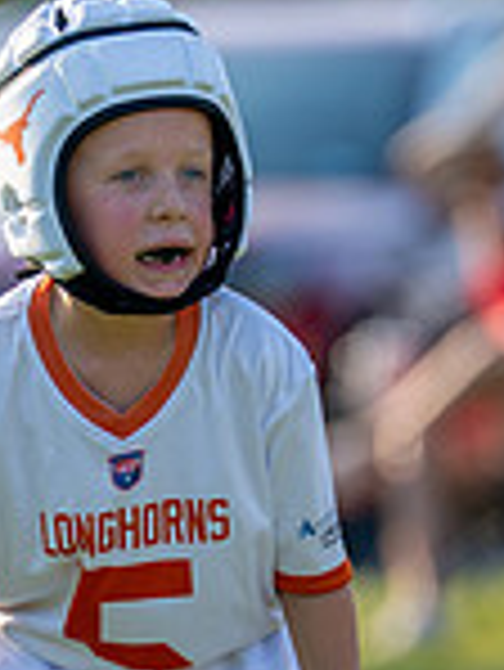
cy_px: 504
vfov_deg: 2.0
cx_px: 163
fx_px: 19405
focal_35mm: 1001
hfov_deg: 1.5
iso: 250
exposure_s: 1/2000
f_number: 2.8
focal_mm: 200
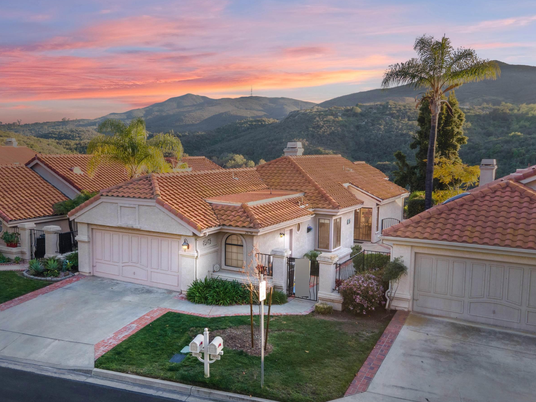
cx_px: 200
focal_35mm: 31
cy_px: 210
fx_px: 480
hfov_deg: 57.6
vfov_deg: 45.4
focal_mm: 4.5
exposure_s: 1/90
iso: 100
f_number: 2.8
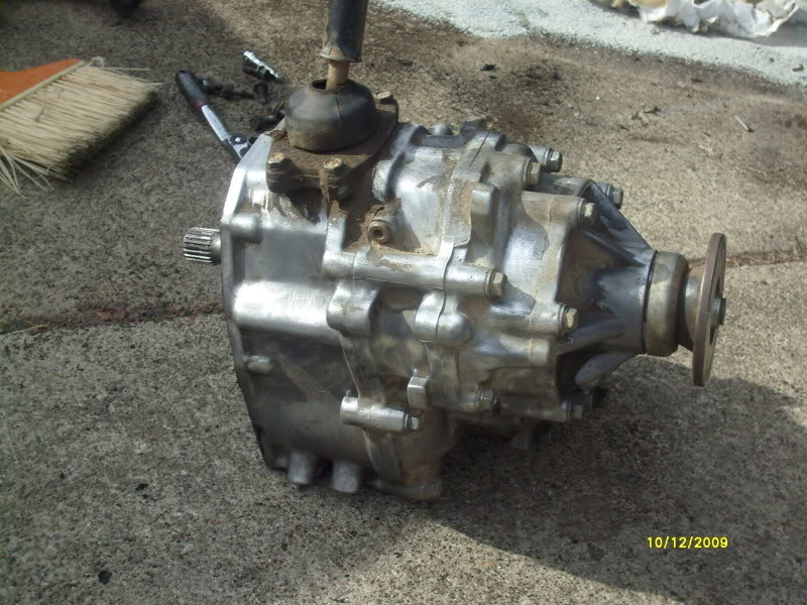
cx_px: 404
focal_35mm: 52
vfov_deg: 28.0
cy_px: 302
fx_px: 1212
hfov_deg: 36.8
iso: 80
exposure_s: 1/125
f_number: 8.4
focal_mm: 8.7
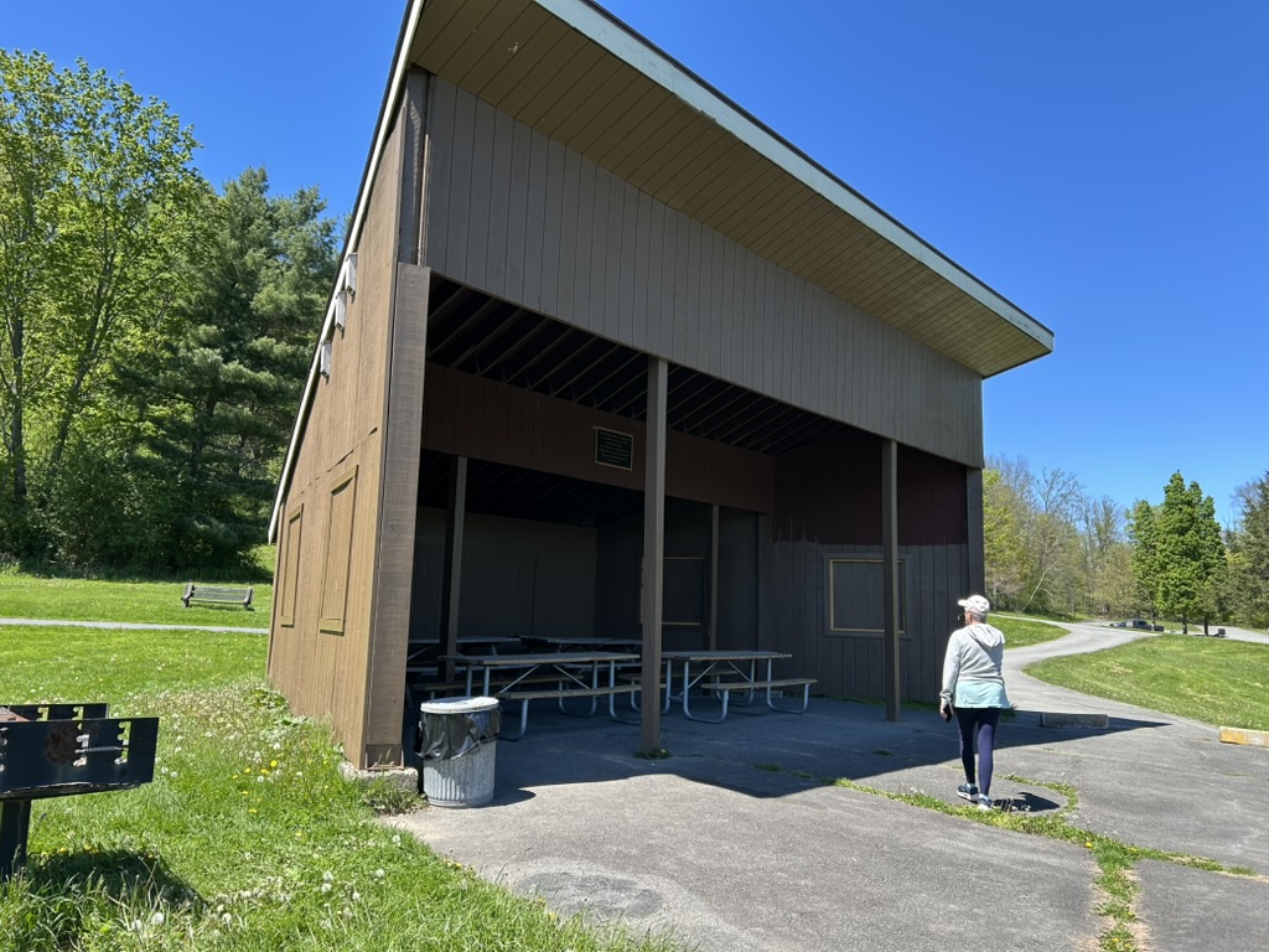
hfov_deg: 67.3
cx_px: 634
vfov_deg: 53.1
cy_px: 476
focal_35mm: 26
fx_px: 953
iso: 50
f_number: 1.5
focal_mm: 5.7
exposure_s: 1/1295
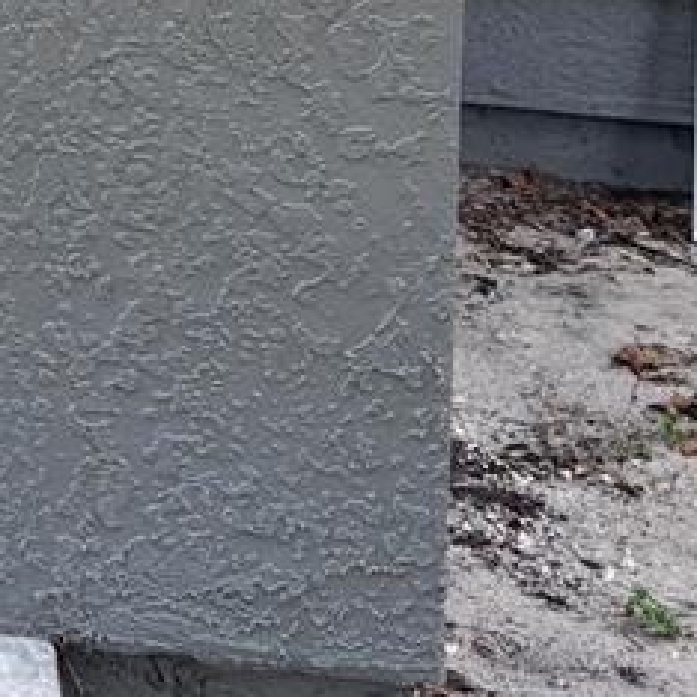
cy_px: -628
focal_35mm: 118
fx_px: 2688
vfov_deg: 13.1
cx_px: -623
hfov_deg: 13.1
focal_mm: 5.96
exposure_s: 1/121
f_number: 1.6
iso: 32
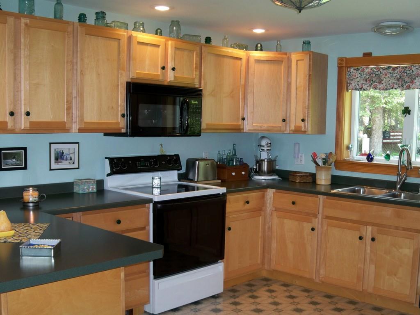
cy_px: 158
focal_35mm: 35
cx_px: 210
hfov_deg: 52.6
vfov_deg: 40.7
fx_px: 425
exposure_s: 1/30
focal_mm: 6.2
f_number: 3.5
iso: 100
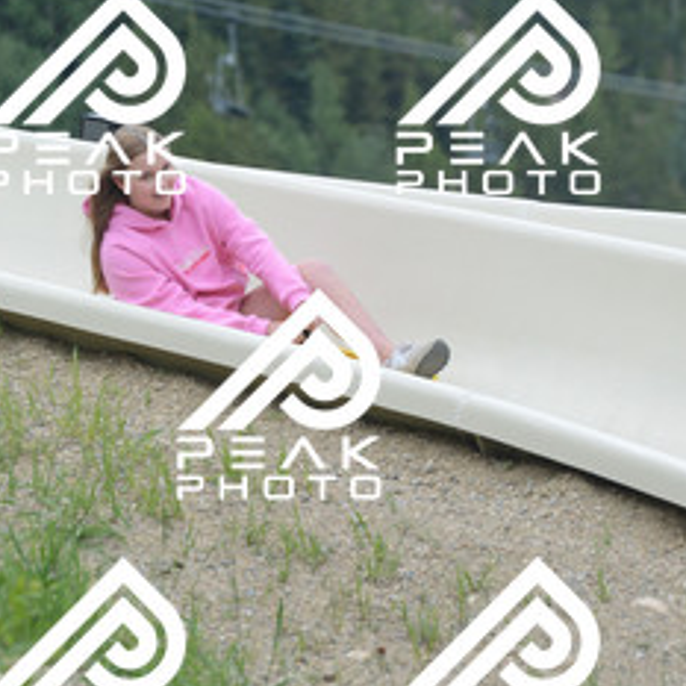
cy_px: 375
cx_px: 291
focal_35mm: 285
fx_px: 6390
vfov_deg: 6.1
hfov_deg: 6.1
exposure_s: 1/1250
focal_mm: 195
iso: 1100
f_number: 6.3
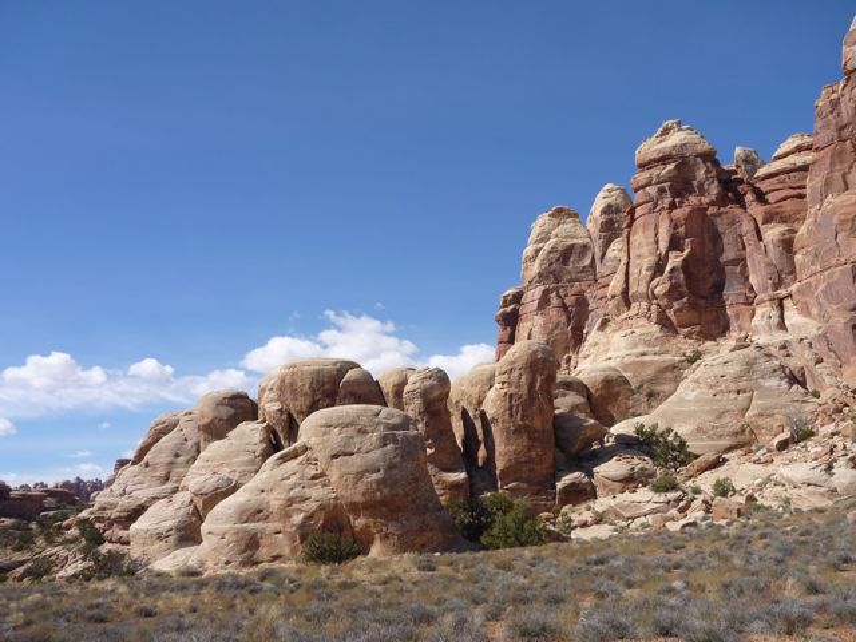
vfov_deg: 45.4
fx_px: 767
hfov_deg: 58.4
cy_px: 321
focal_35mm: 31
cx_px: 428
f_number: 3.5
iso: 80
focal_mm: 5.5
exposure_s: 1/640
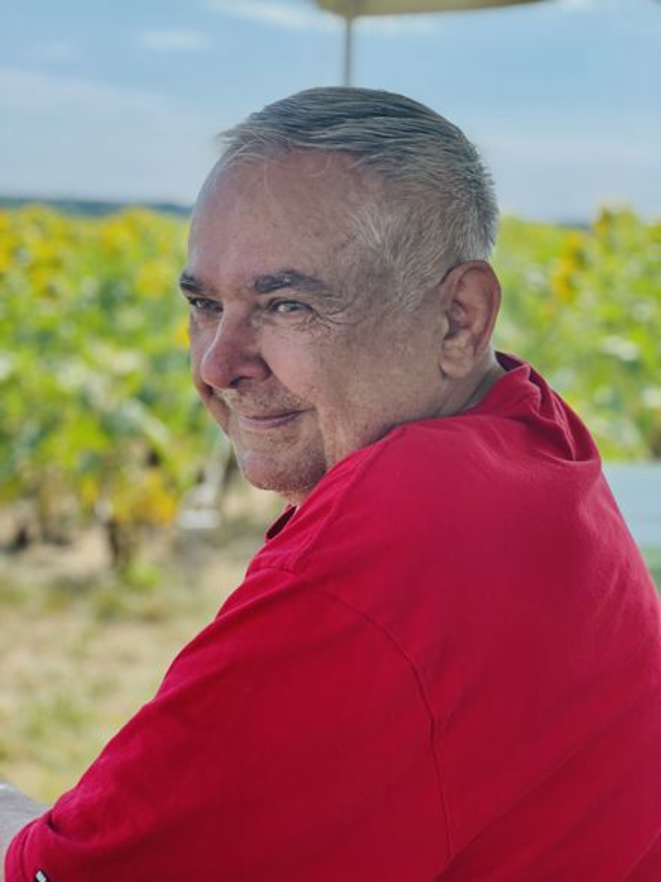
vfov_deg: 36.8
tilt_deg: -9.1
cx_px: 330
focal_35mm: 52
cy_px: 441
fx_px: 1324
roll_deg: -2.2
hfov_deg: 28.0
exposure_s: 1/403
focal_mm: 6
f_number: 2
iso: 25
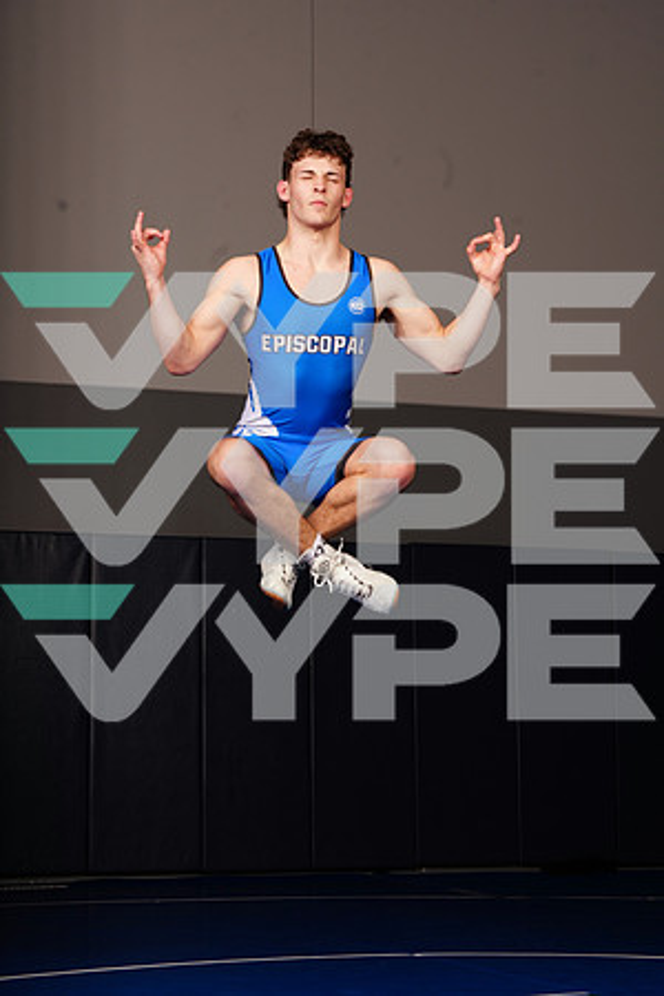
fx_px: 1937
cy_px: 498
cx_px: 332
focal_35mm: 70
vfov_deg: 28.8
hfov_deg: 19.5
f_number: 10
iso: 320
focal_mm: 70
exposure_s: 1/200
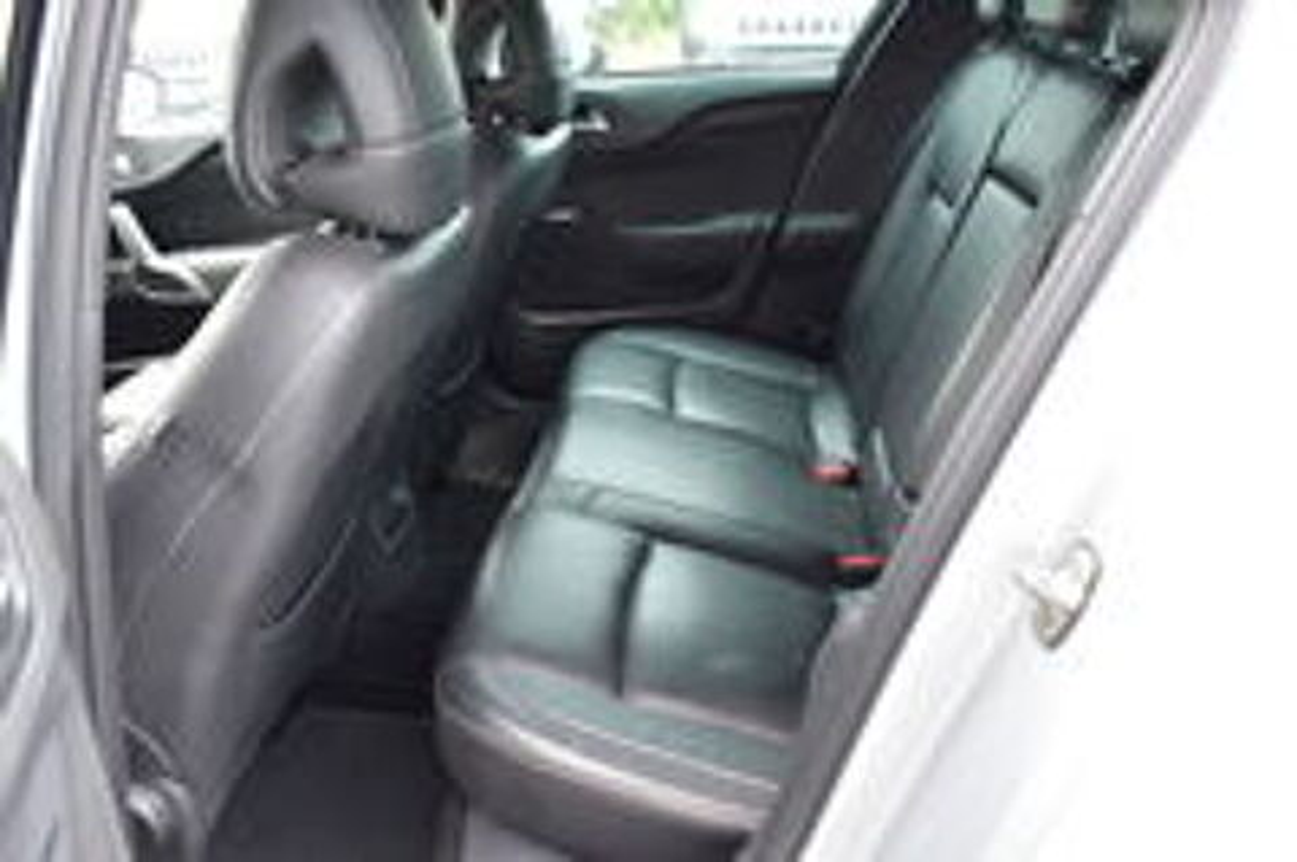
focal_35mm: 30
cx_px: 648
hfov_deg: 62.0
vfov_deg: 43.5
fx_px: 1080
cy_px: 431
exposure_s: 1/60
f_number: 4
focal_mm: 20
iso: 720
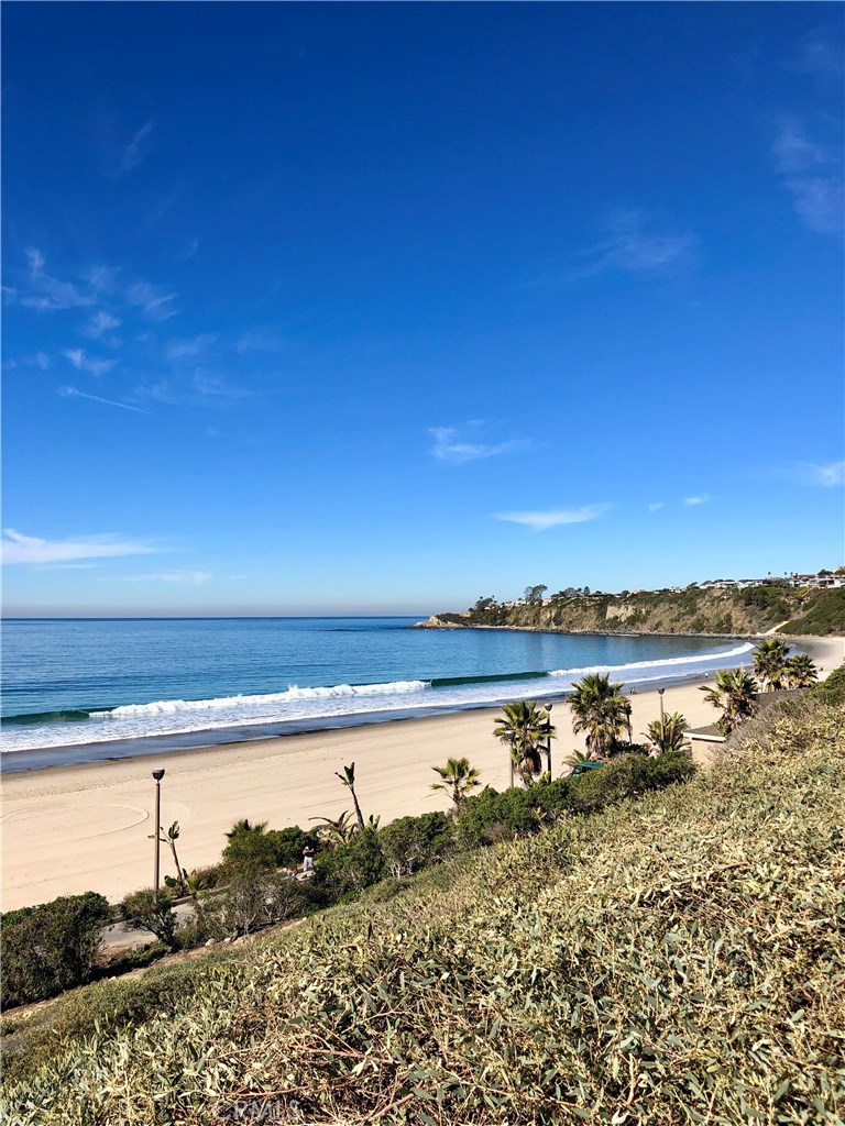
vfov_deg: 63.4
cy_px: 563
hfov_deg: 49.7
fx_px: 911
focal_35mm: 28
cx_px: 422
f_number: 1.8
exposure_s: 1/2667
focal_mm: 3.99
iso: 20
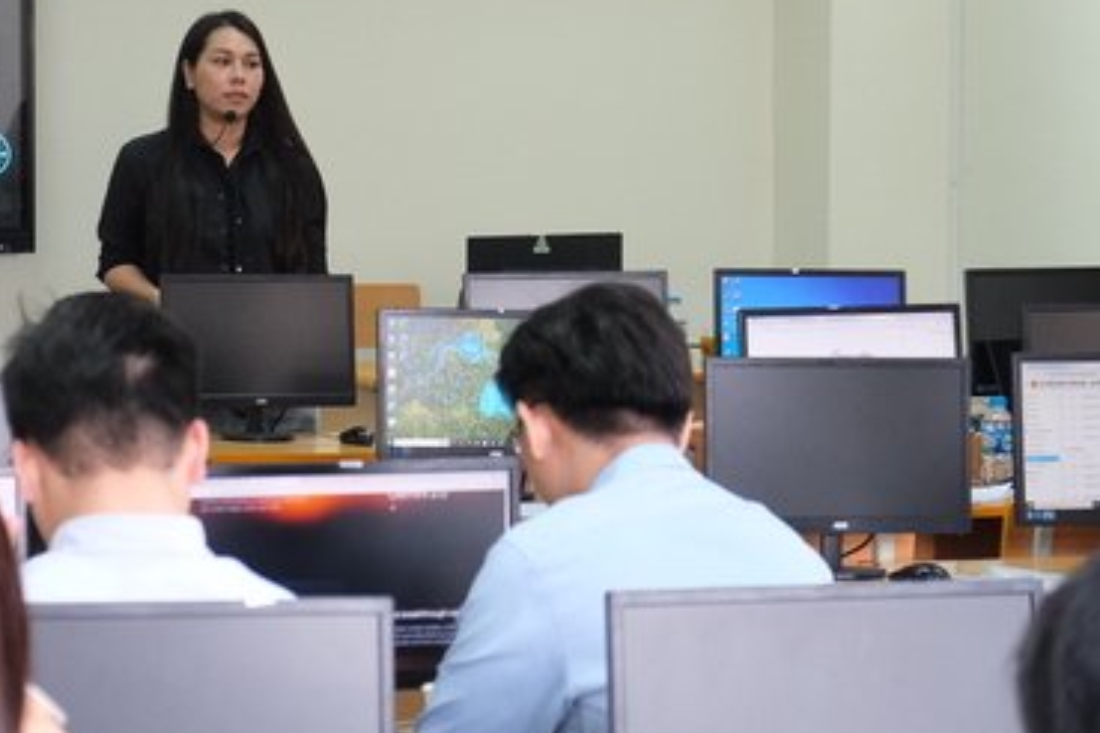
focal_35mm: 162
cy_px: 253
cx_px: 146
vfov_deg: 8.5
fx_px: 4950
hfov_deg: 12.6
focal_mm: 55
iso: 2500
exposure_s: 1/125
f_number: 4.5
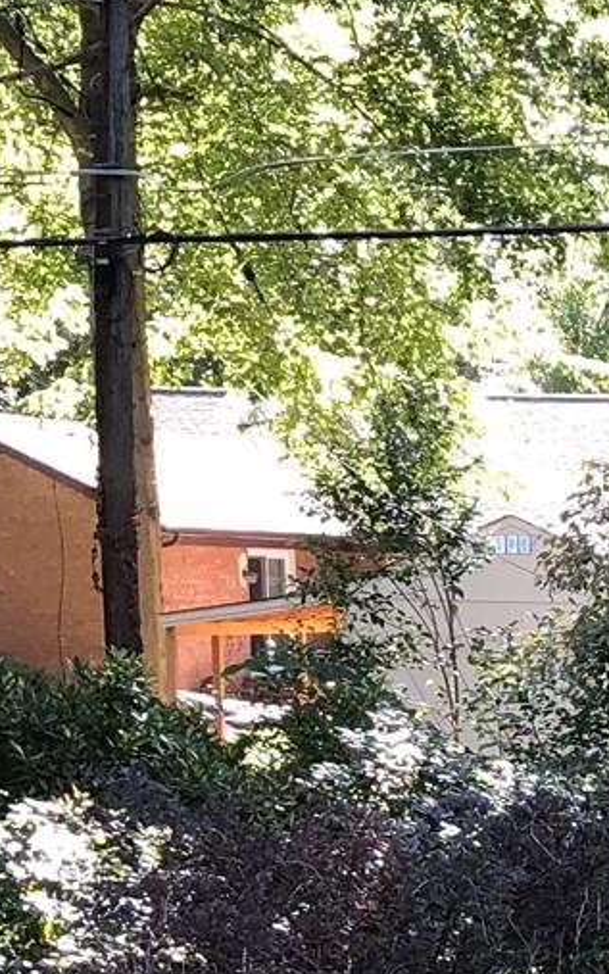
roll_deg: -0.8
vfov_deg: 16.8
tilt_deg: -8.7
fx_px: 3186
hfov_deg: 9.7
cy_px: 1085
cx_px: 1456
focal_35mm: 120
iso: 50
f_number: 1.8
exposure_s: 1/120
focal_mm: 3.99
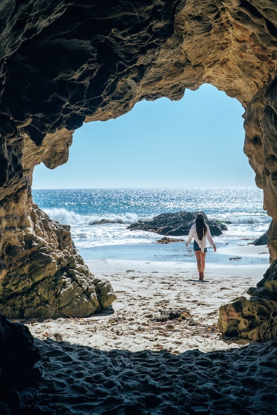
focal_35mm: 56
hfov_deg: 24.2
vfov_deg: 35.6
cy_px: 177
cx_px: 138
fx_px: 646
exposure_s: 1/1000
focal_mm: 45
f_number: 6.3
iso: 160
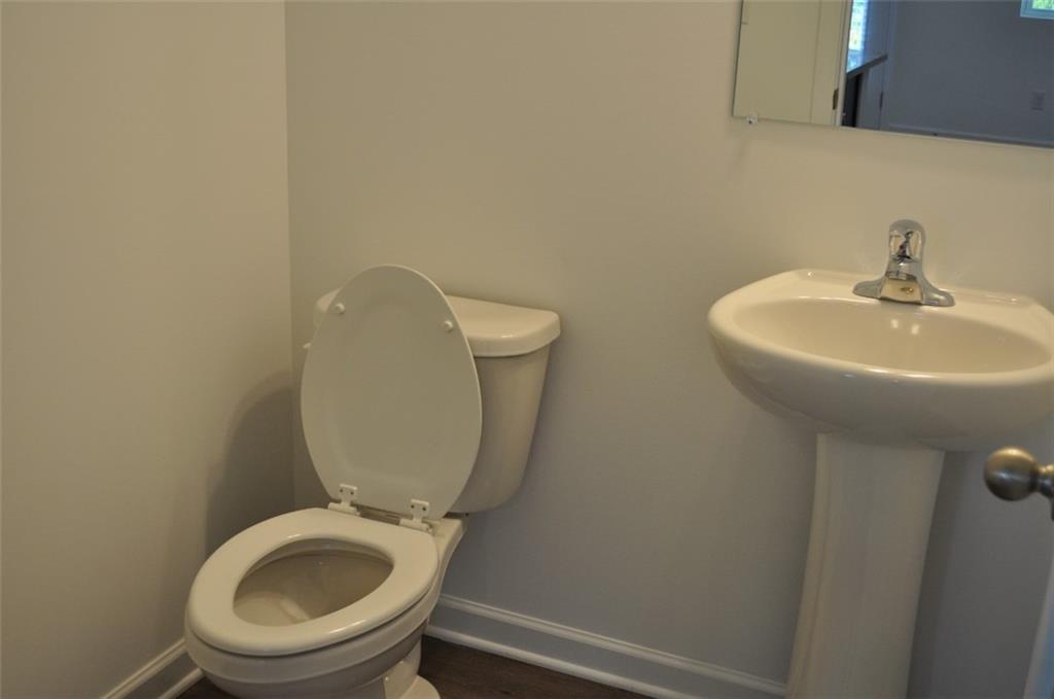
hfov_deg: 46.5
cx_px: 527
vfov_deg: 31.8
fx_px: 1228
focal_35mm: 42
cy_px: 350
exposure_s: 1/60
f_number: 4.5
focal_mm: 28
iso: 500
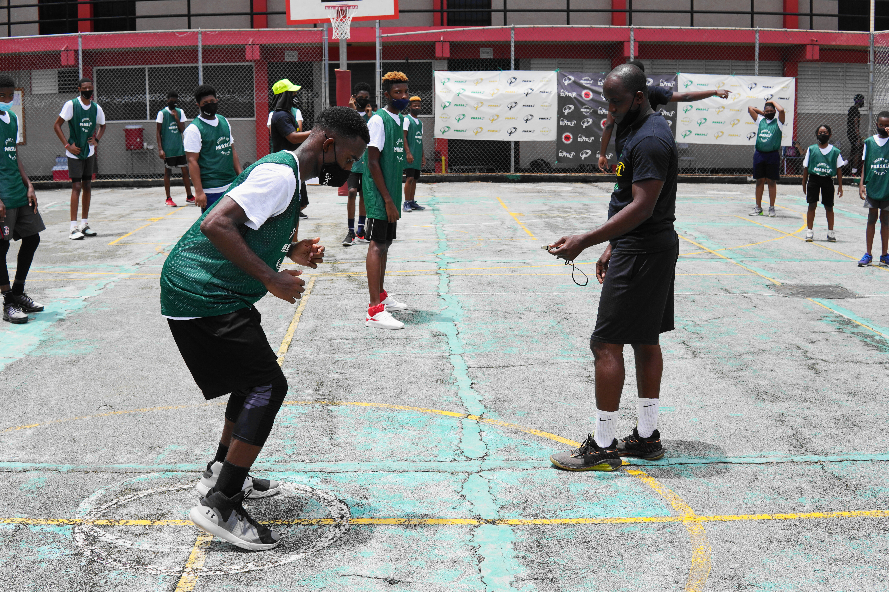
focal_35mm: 45
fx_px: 1111
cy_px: 296
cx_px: 444
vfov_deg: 29.9
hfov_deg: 43.6
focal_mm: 30
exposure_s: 1/400
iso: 100
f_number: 6.3
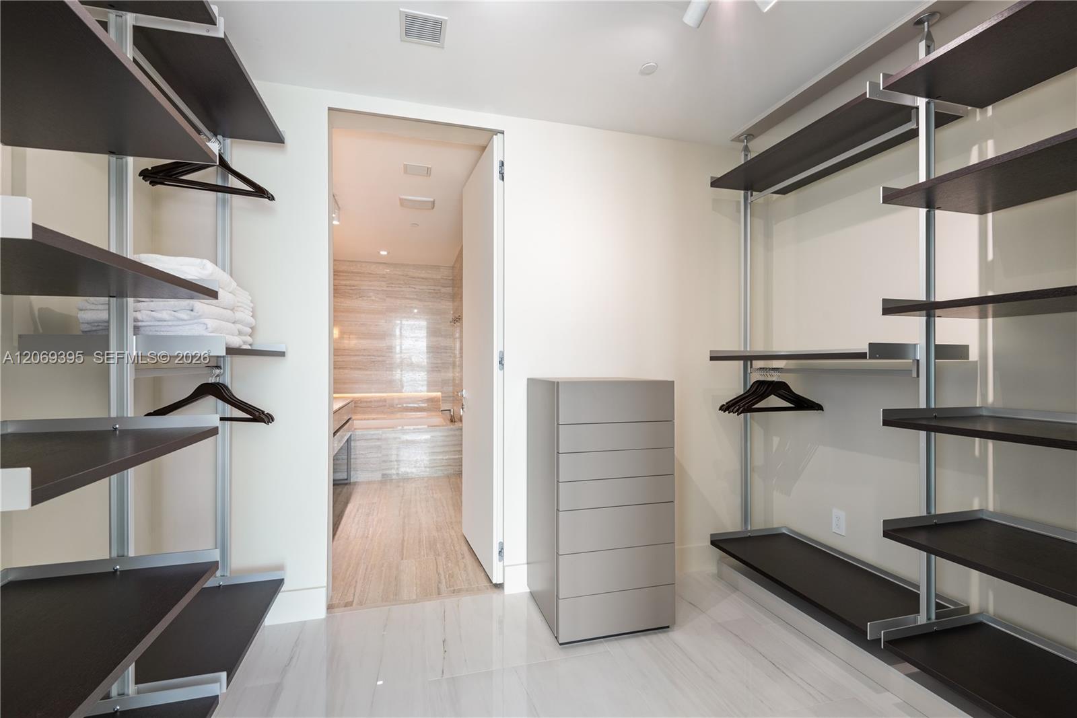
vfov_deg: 73.8
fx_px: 479
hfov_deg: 96.7
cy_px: 359
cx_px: 538
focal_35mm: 16
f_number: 8
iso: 250
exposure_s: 1/6
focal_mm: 16
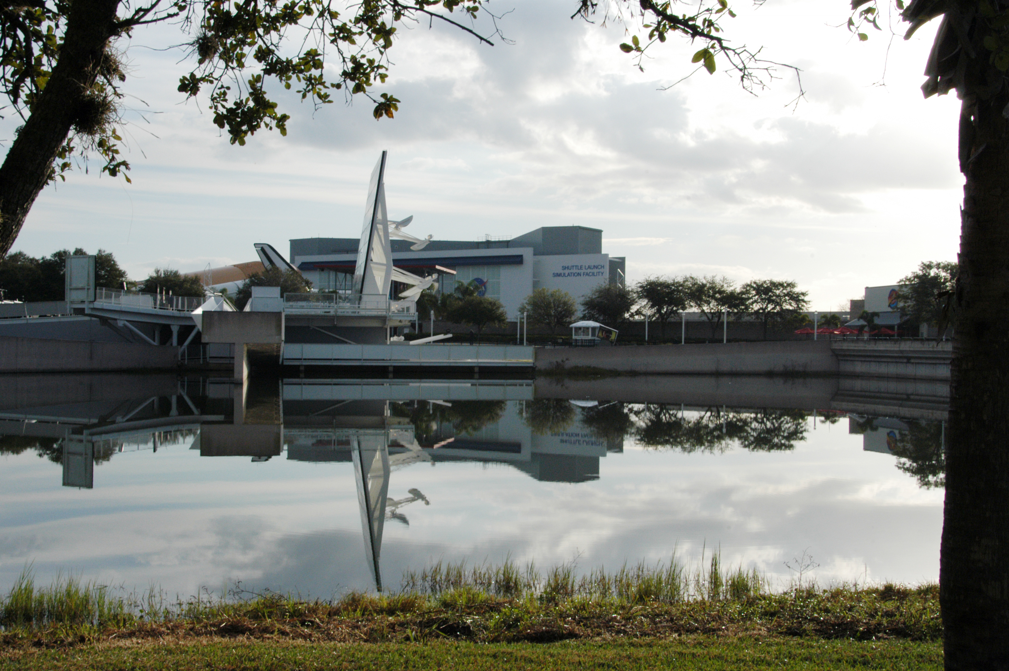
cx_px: 477
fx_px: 1387
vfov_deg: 27.2
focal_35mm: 50
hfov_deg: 40.0
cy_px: 326
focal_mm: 31
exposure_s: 1/400
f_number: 14
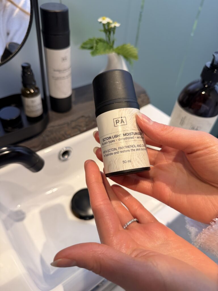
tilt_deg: -45.7
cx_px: 109
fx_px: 202
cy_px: 146
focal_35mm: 24
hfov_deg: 56.8
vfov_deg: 71.6
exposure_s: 1/100
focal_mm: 6.76
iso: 125
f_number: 1.78
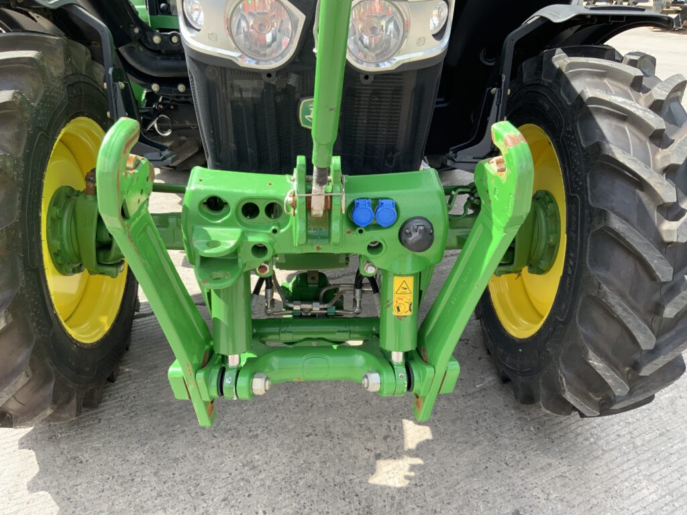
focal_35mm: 29
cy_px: 258
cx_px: 344
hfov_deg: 61.7
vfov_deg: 48.2
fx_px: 576
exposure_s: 1/299
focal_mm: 3
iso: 16
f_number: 1.8
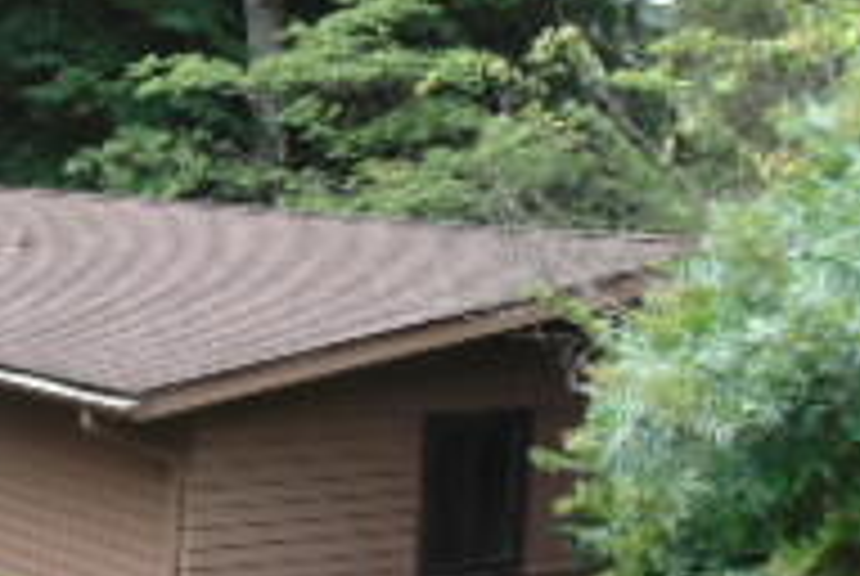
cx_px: -365
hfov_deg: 20.5
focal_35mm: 87
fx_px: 2082
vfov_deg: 15.8
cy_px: 333
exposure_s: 1/320
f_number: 3
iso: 80
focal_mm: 4.5
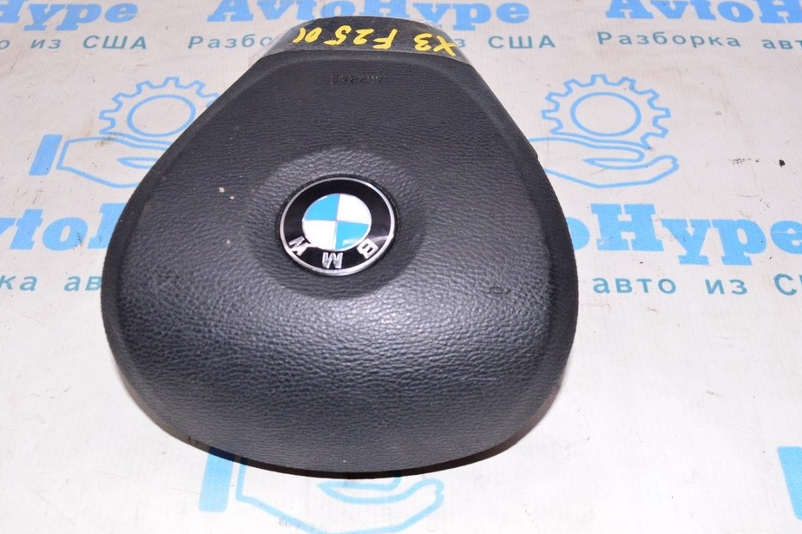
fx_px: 925
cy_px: 287
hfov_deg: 46.9
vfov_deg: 32.2
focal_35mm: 42
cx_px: 383
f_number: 8
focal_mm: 25
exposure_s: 1/200
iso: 1600
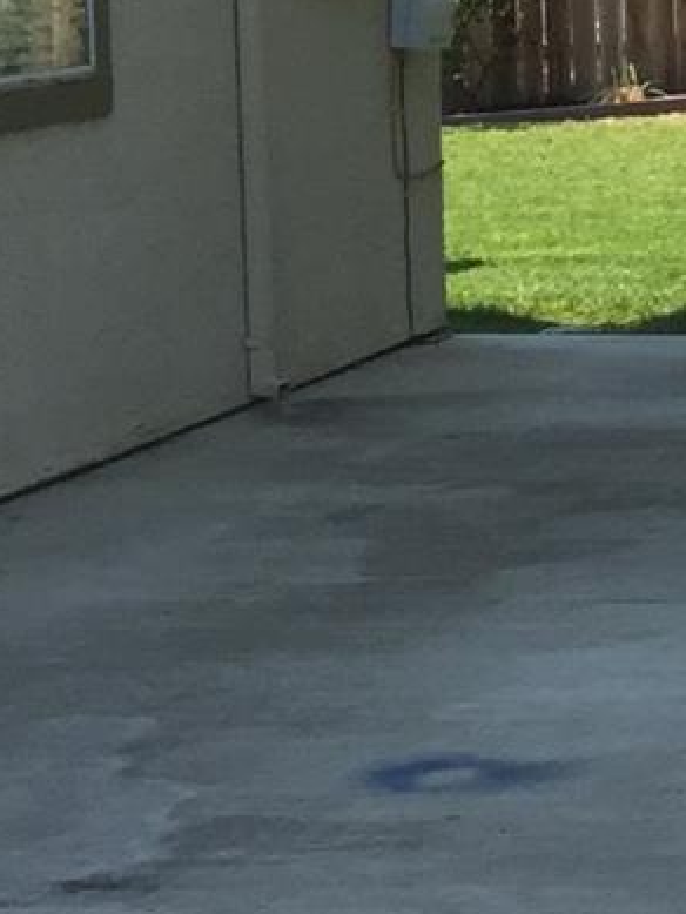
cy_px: 160
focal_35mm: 149
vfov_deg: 13.2
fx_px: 3935
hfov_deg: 8.8
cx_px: 1753
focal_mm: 4.15
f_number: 2.2
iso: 32
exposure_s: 1/1099
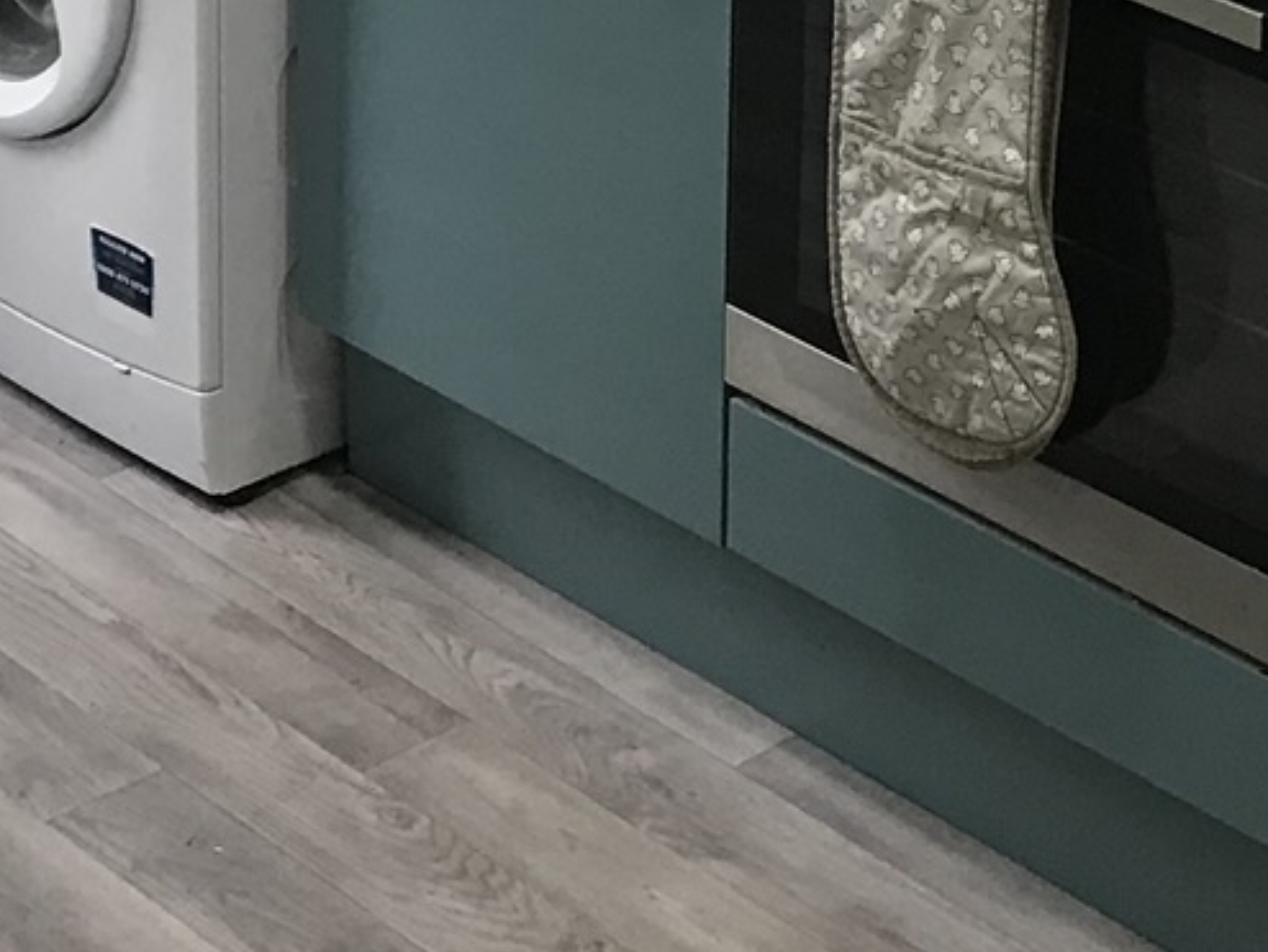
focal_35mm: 116
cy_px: -731
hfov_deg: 16.9
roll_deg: -2.4
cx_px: 947
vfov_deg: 11.8
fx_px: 4251
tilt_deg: -11.7
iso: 40
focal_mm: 3.99
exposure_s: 1/20
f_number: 1.8
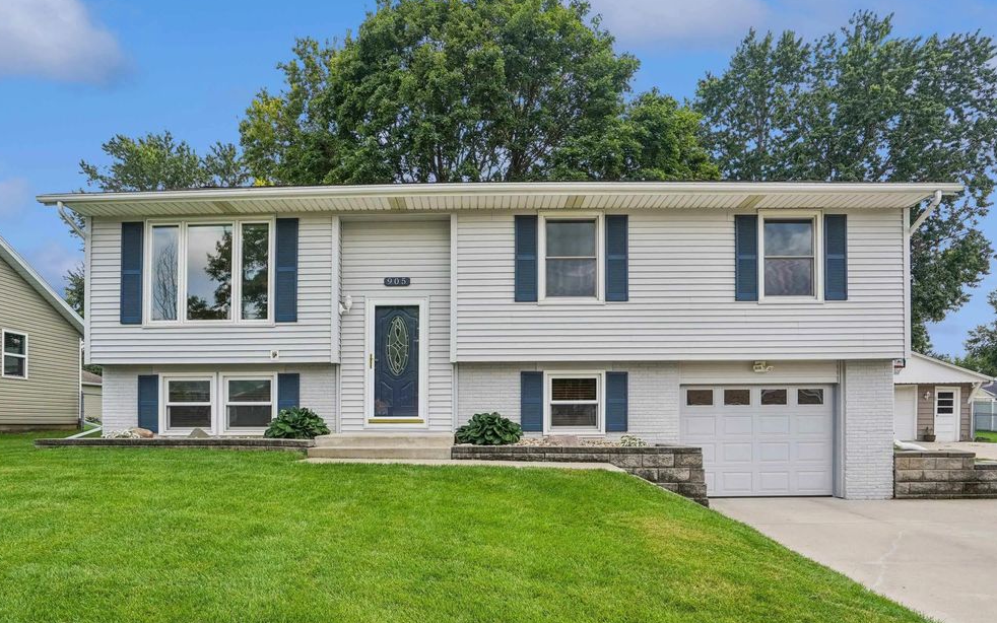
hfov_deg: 94.3
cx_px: 490
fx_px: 462
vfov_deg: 68.0
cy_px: 323
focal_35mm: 17
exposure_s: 1/250
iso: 400
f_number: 11
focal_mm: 16
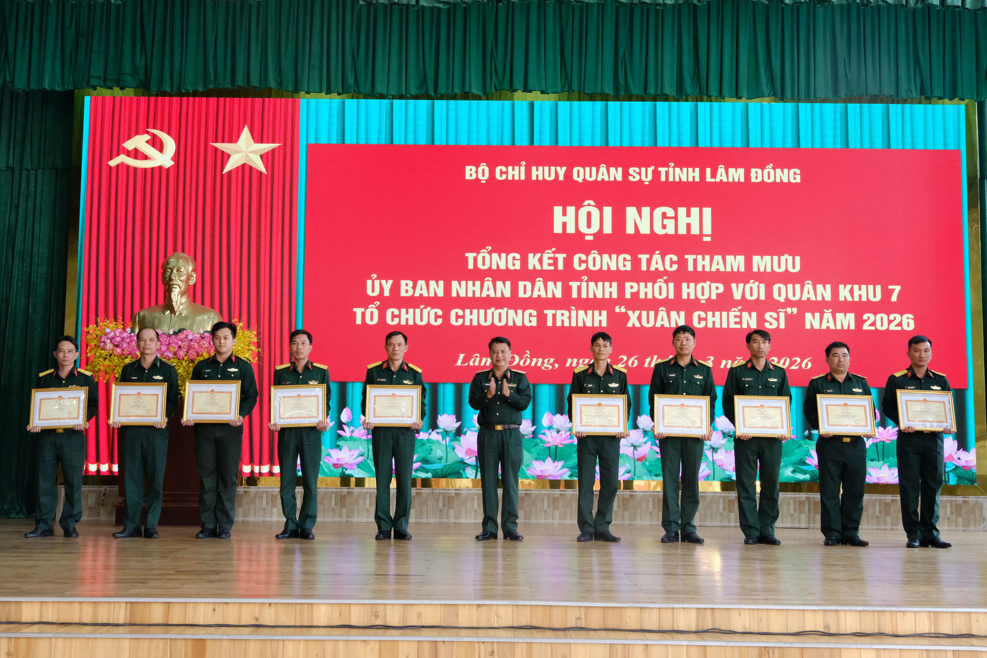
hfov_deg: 47.4
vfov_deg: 32.6
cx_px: 494
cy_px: 329
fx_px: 1124
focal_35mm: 41
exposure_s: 1/60
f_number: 7.1
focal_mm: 27.5
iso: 3200
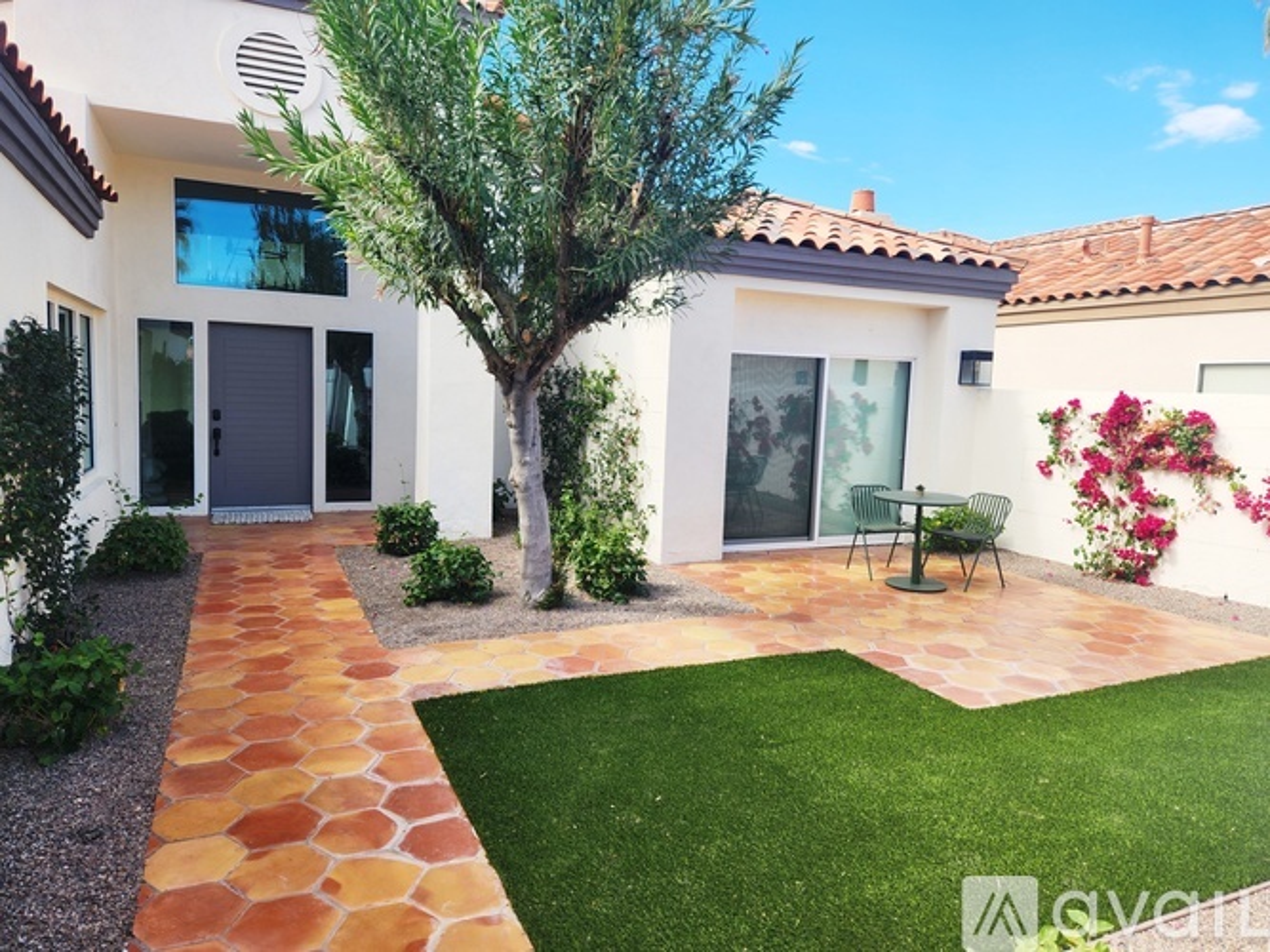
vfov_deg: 58.9
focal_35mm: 23
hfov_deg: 73.9
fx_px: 844
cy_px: 476
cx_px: 635
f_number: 1.8
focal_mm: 5.4
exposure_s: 1/679
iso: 20
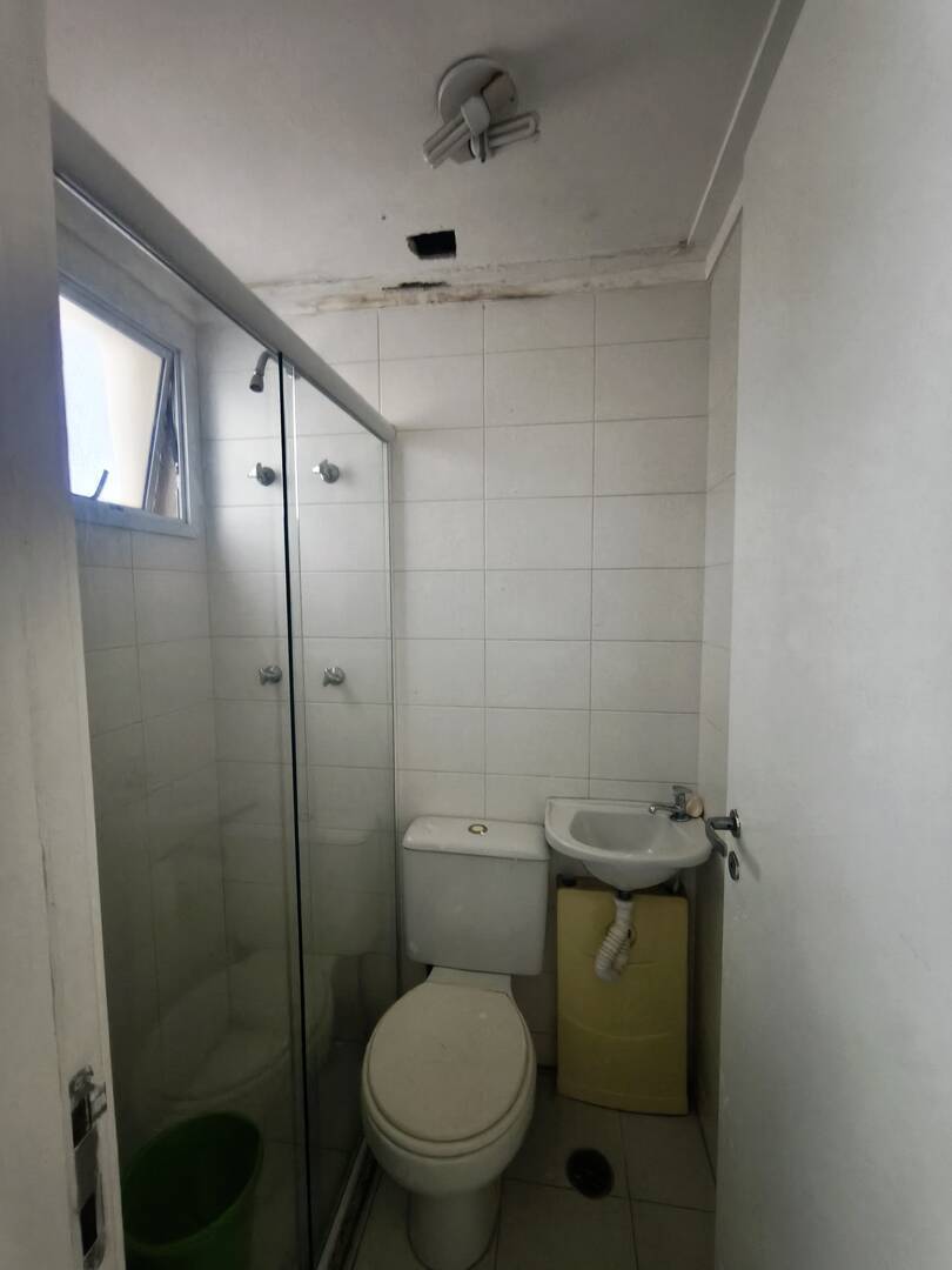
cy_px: 635
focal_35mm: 15
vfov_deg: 98.2
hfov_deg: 81.7
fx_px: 550
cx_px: 476
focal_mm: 1.91
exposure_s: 1/30
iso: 500
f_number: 2.2
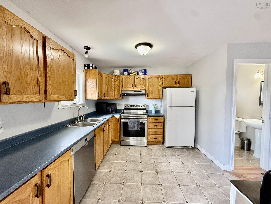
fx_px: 110
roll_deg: -0.4
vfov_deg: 85.7
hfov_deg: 102.1
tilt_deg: -2.0
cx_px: 136
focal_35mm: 14
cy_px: 102
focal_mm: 2.22
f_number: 2.2
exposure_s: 1/70
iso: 320
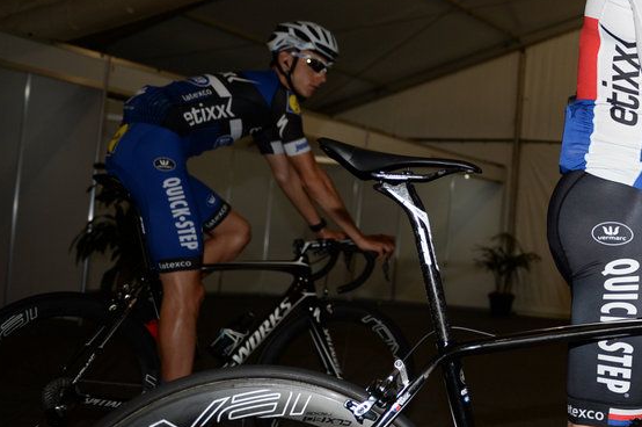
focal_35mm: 52
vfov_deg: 25.9
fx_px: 926
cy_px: 205
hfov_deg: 33.8
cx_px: 688
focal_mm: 24
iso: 200
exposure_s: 1/250
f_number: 2.8
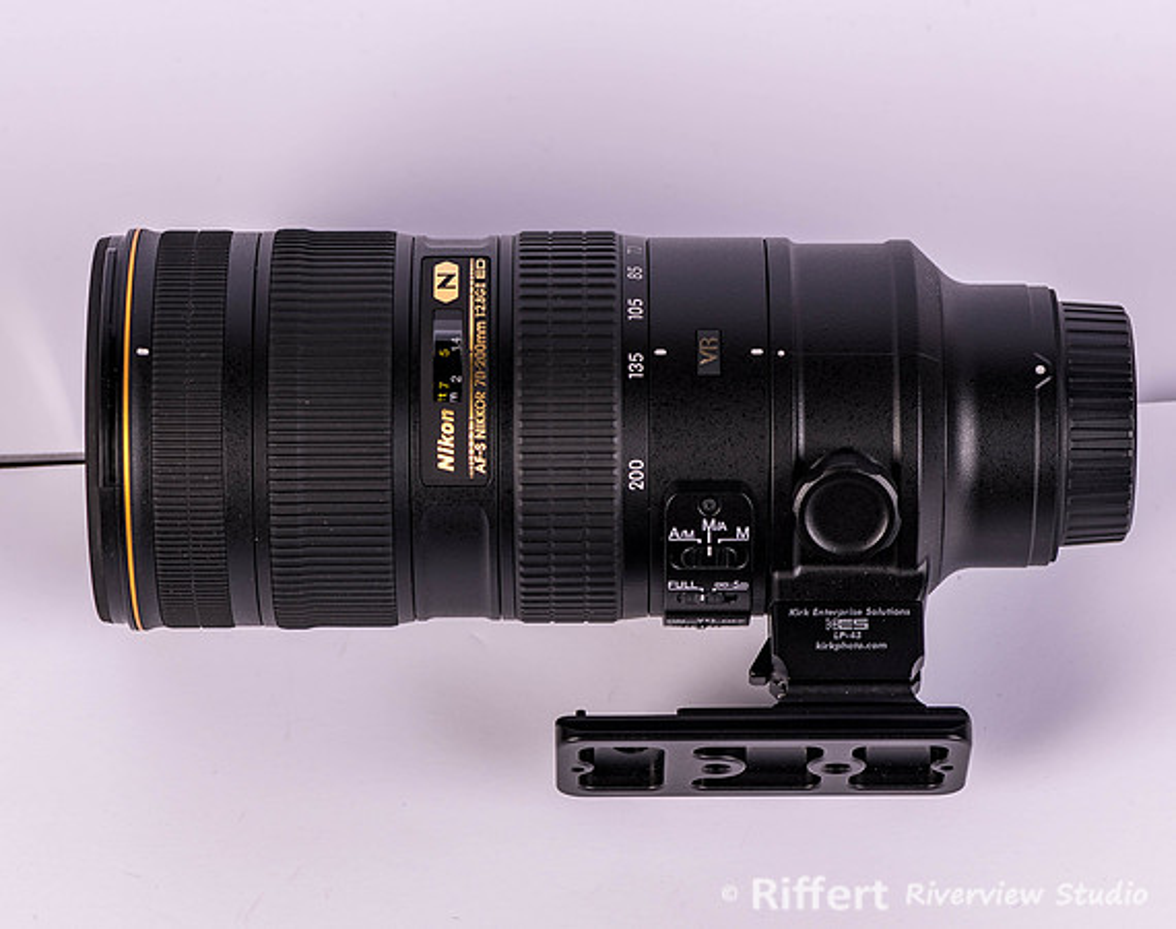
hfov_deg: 12.1
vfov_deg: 9.6
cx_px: 508
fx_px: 5536
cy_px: 520
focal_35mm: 160
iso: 64
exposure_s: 1/160
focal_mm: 105
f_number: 8
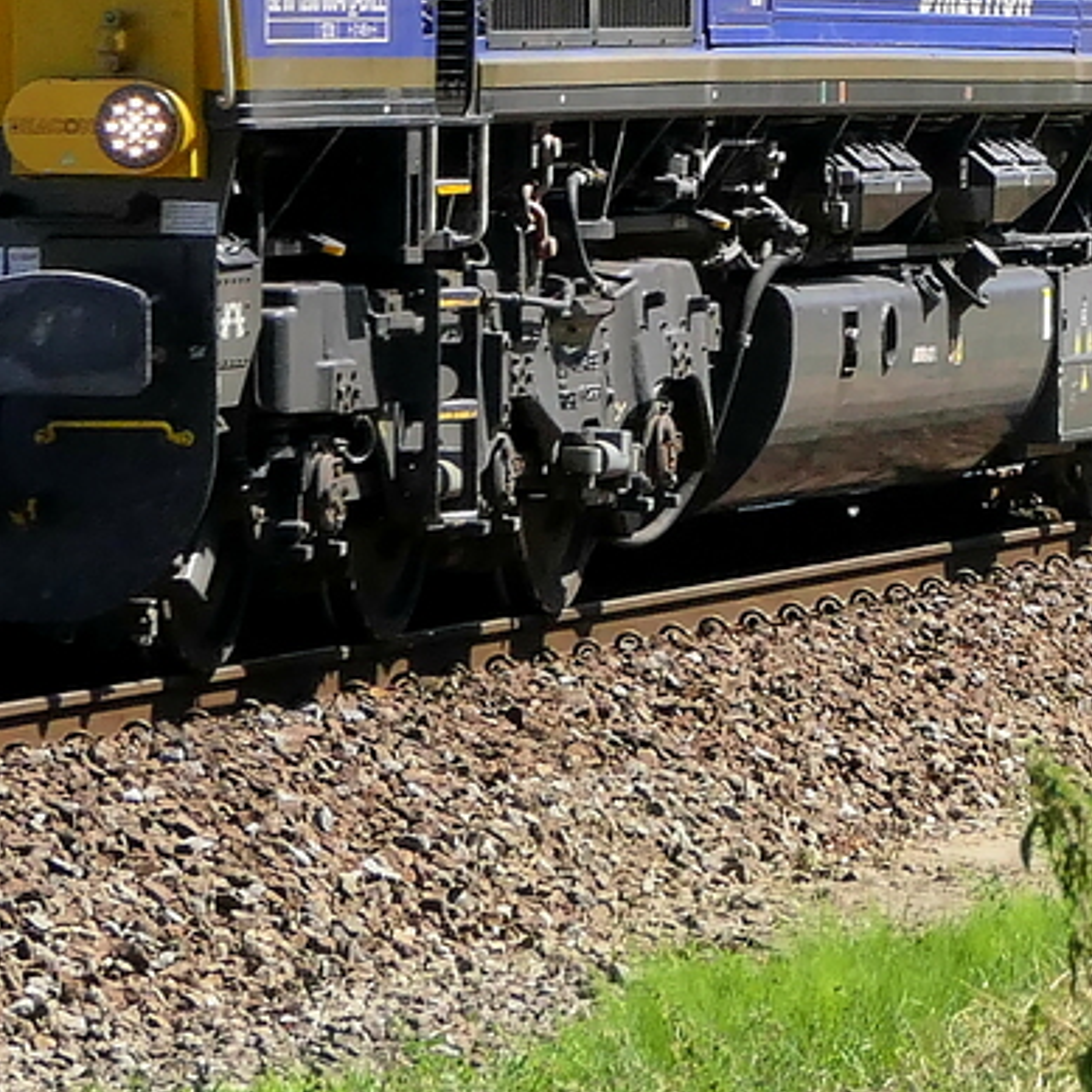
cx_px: 1128
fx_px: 10100
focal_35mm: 283
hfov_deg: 6.2
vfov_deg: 6.1
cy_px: -314
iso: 500
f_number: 6.3
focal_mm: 29.8
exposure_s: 1/800
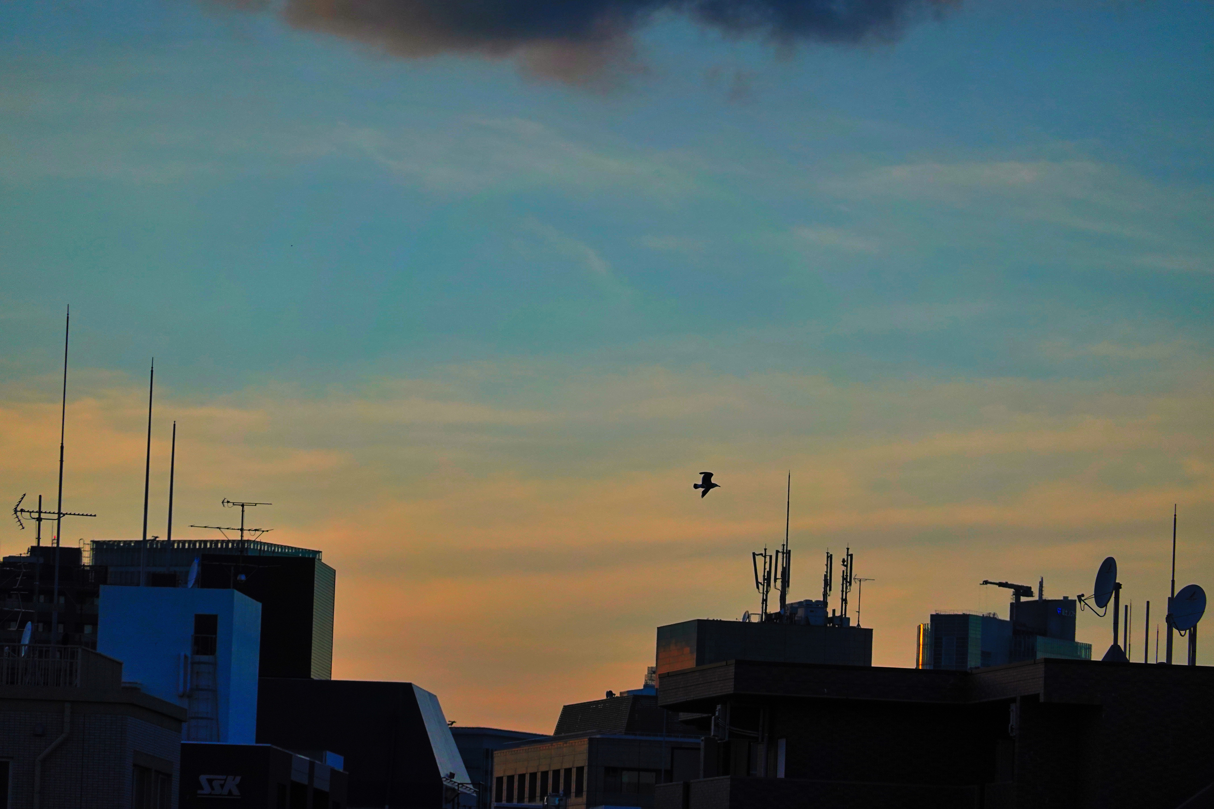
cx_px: 607
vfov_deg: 6.9
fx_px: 6744
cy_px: 404
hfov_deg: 10.3
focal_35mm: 200
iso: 160
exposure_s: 1/1600
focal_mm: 72
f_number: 4.5
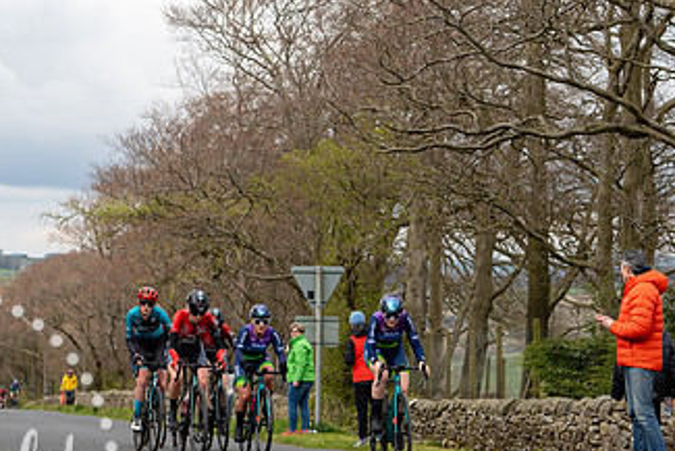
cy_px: 369
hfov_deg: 15.5
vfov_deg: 10.4
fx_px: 2476
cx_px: 247
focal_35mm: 132
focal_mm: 74
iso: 200
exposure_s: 1/640
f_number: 4
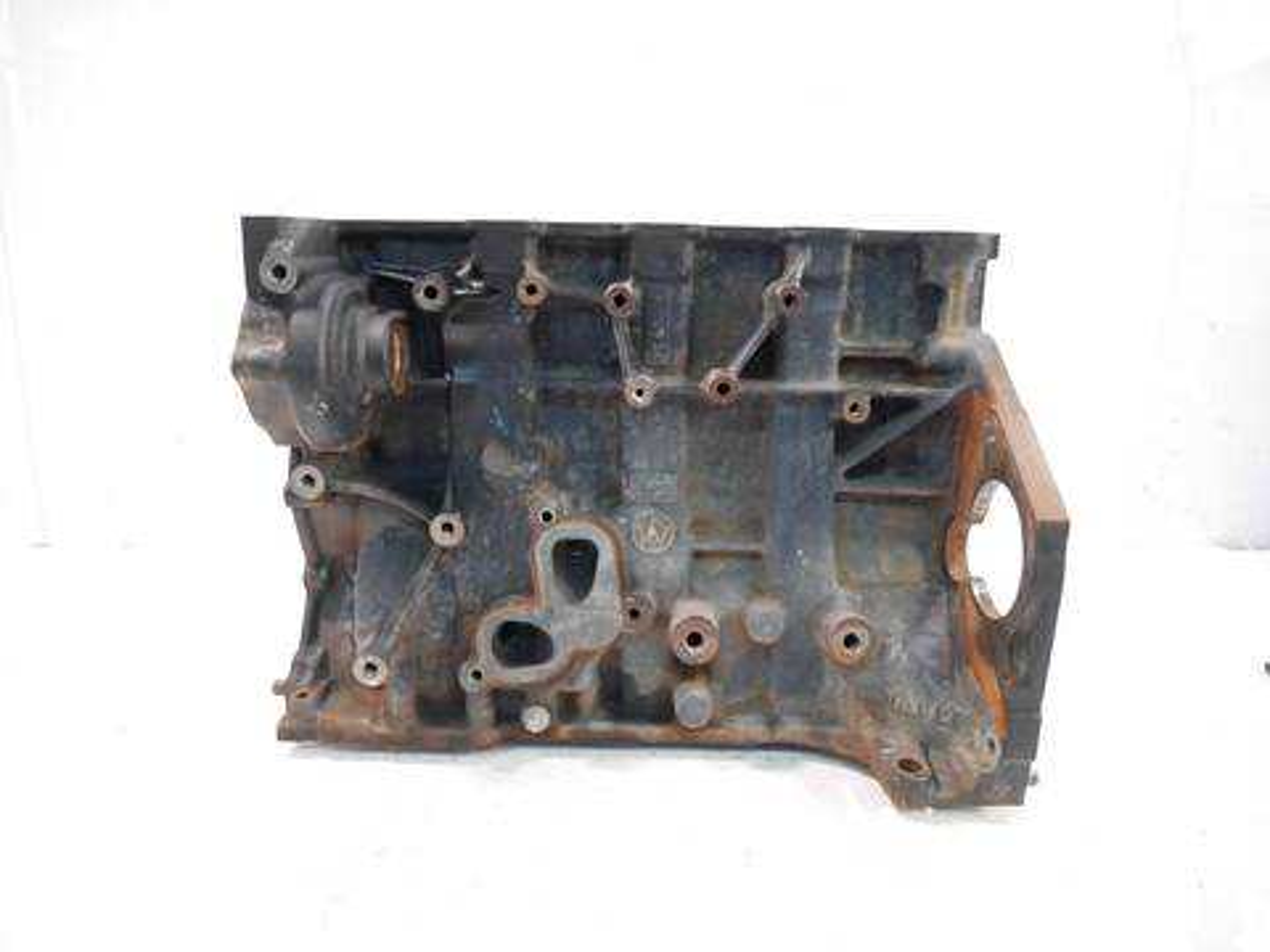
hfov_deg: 71.6
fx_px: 881
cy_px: 476
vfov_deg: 56.8
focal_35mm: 24
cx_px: 635
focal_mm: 12
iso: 2000
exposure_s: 1/60
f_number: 3.5
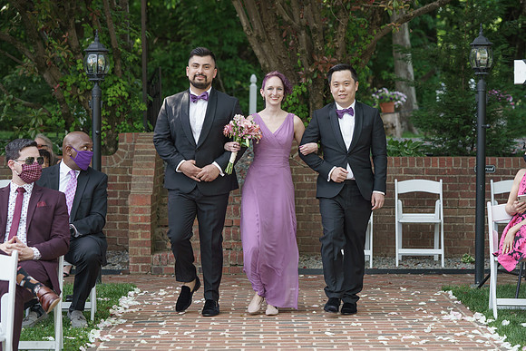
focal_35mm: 99
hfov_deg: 20.6
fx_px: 1444
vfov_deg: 13.9
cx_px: 273
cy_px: 182
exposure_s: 1/200
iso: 50
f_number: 4
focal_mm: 95
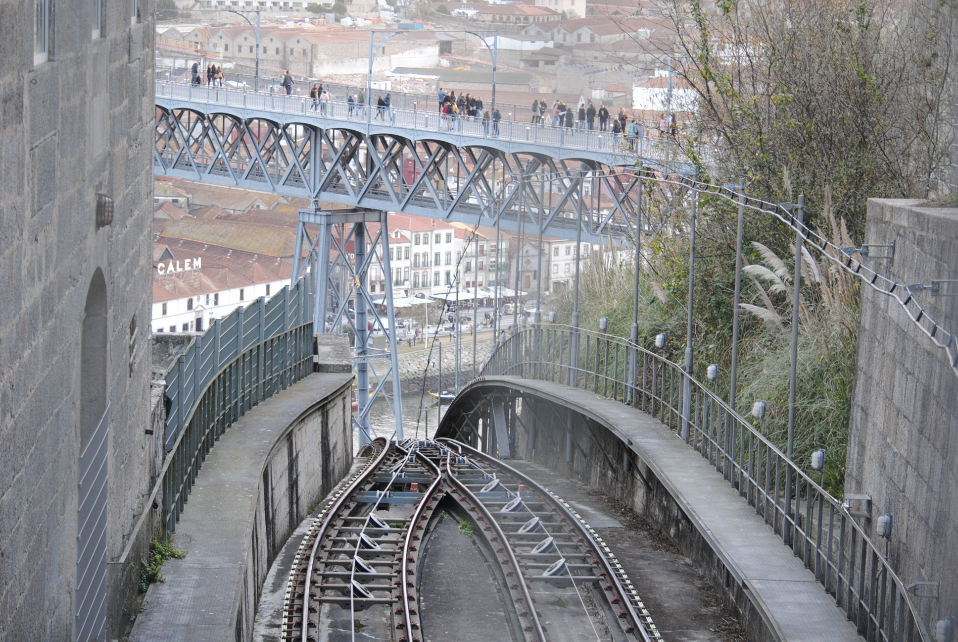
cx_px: 479
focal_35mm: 105
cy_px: 321
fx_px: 2798
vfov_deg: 13.1
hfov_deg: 19.4
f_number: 4.5
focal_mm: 70
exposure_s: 1/30
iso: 400
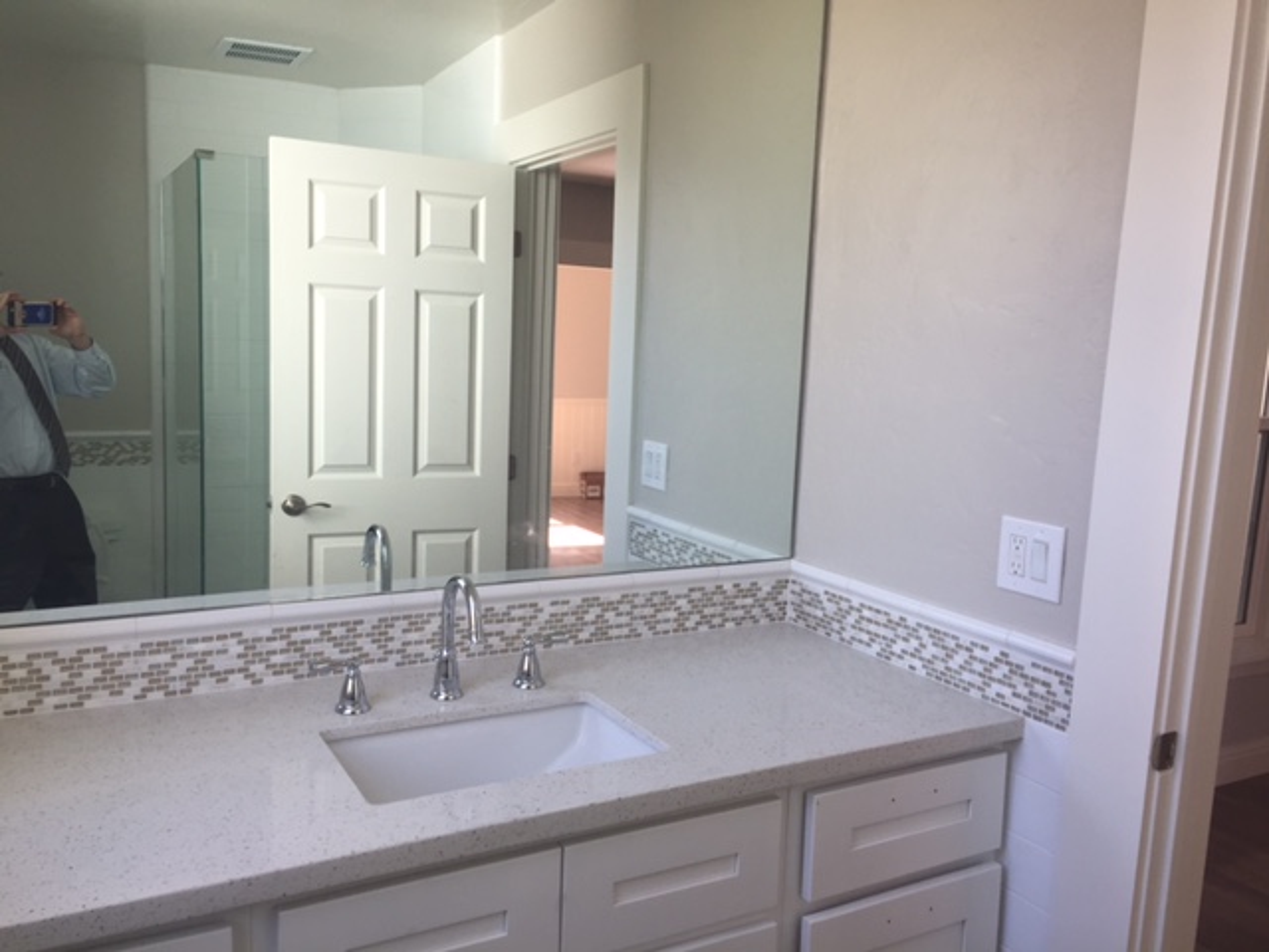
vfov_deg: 48.2
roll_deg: -2.2
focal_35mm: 29
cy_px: 476
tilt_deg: -7.3
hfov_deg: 61.7
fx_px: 1063
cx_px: 634
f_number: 2.2
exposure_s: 1/60
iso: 32
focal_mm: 4.15
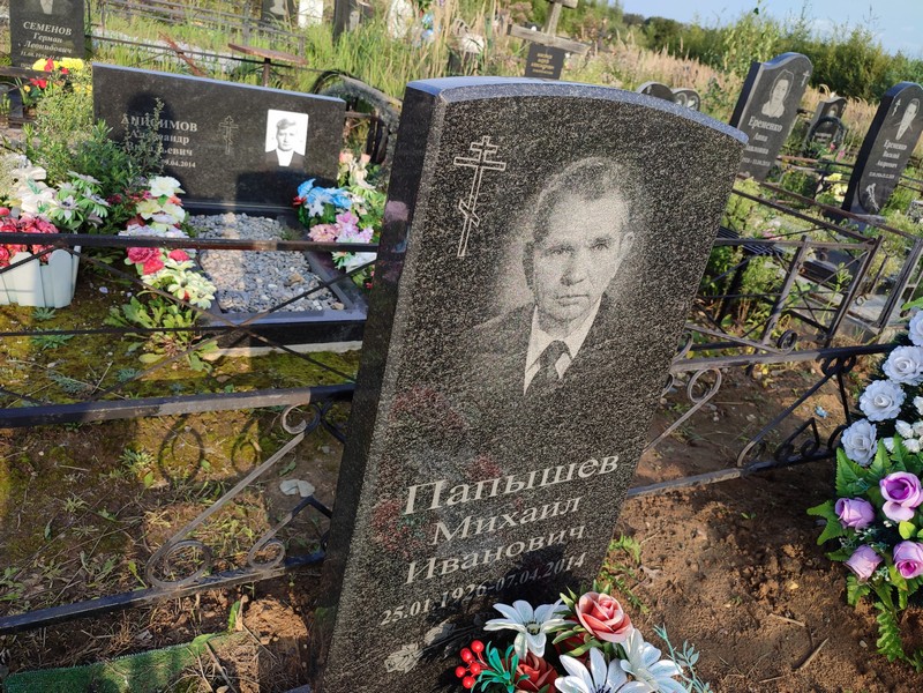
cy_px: 346
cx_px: 462
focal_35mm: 25
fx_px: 667
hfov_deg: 69.4
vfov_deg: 54.9
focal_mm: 6.04
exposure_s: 1/245
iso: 50
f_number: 1.9
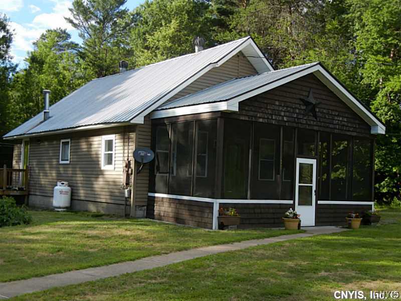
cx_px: 200
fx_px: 521
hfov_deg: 42.1
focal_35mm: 45
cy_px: 150
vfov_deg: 32.2
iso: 160
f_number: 3.8
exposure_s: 1/405
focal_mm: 8.1
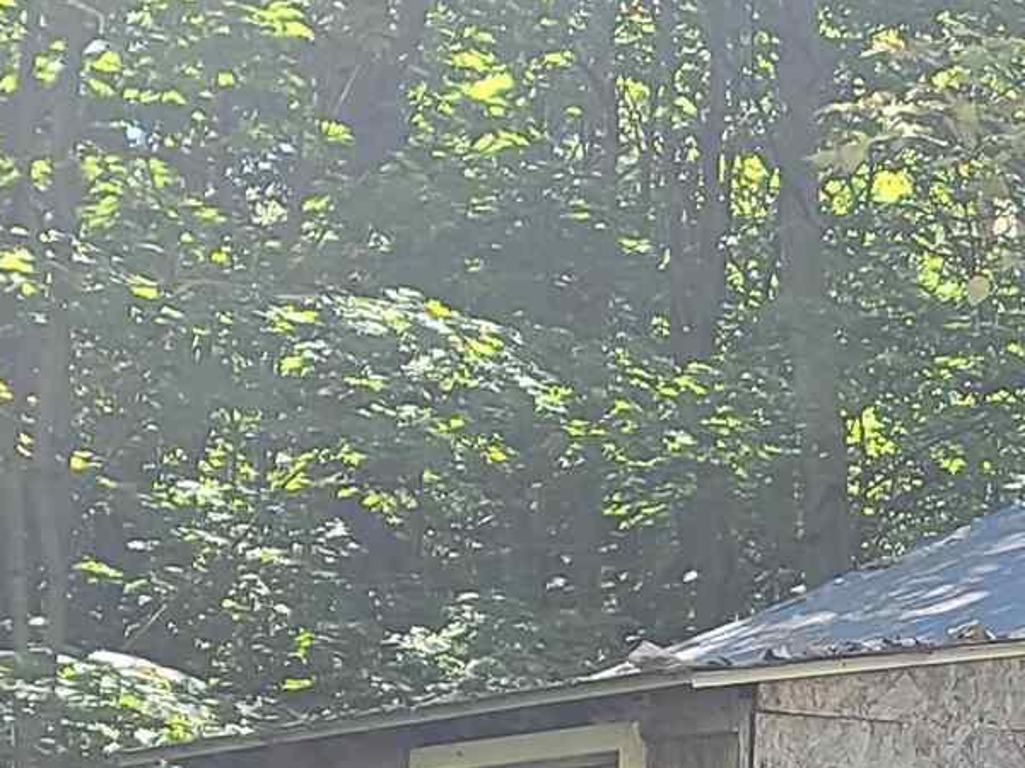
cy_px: 707
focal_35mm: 128
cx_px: 2036
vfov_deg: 11.5
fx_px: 3790
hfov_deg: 13.3
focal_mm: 7
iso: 50
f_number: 1.8
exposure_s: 1/120
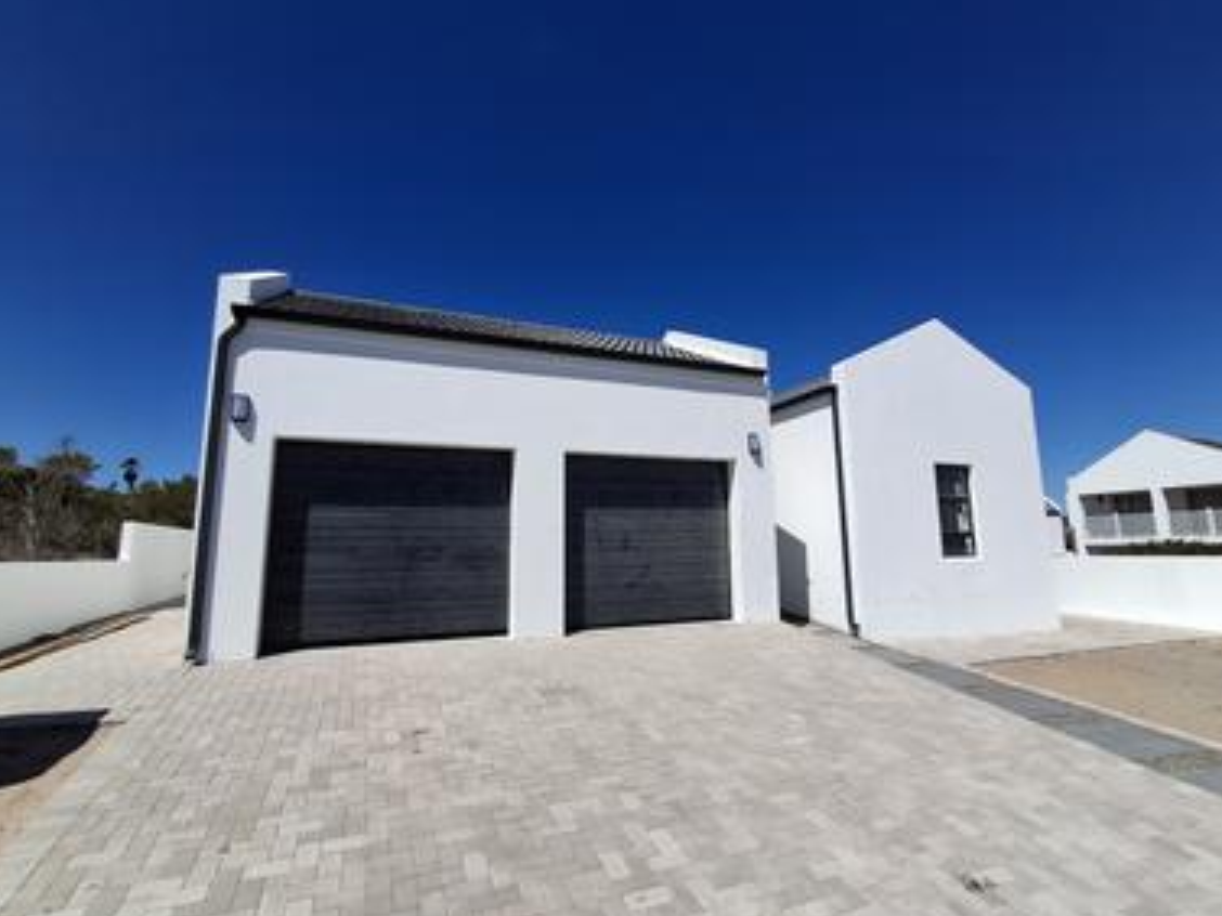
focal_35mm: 17
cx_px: 624
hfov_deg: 91.0
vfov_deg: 74.7
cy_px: 461
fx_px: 600
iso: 40
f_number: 2.2
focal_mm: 1.64
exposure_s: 1/2907
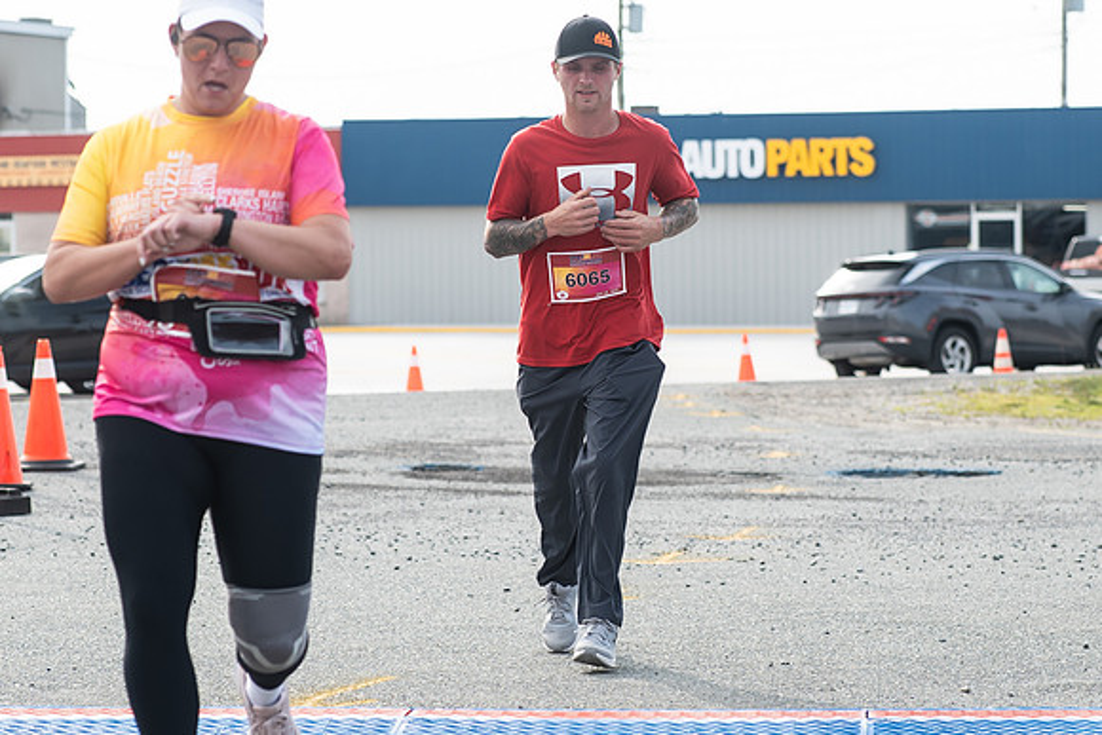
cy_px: 192
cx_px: 551
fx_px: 4615
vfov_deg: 9.1
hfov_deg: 13.6
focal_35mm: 151
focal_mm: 80
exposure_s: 1/1000
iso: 250
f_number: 4.5
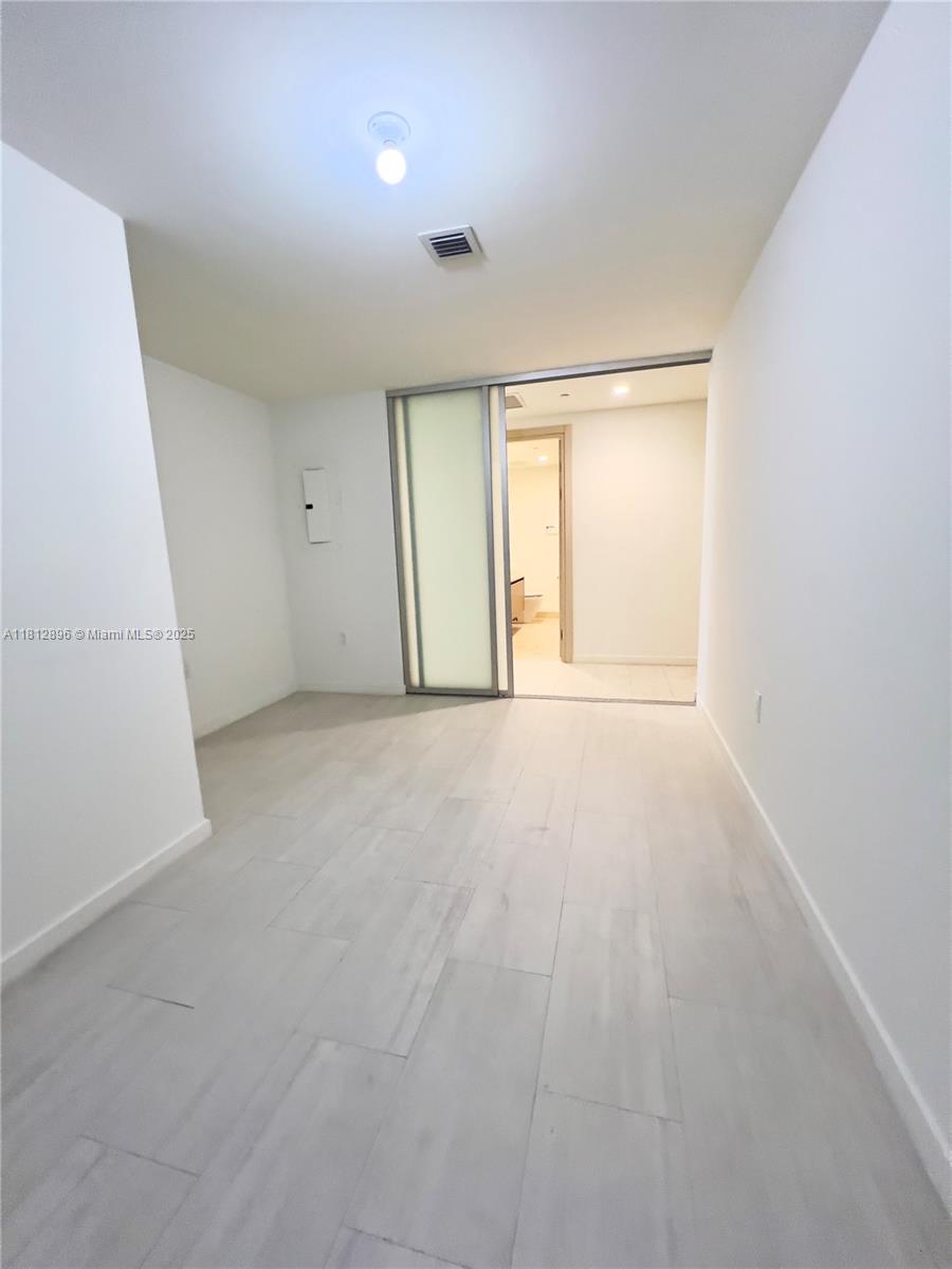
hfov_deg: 89.9
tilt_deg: -9.5
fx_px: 477
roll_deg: +2.2
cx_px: 476
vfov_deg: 106.2
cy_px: 634
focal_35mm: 13
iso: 250
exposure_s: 1/120
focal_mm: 1.57
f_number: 1.8
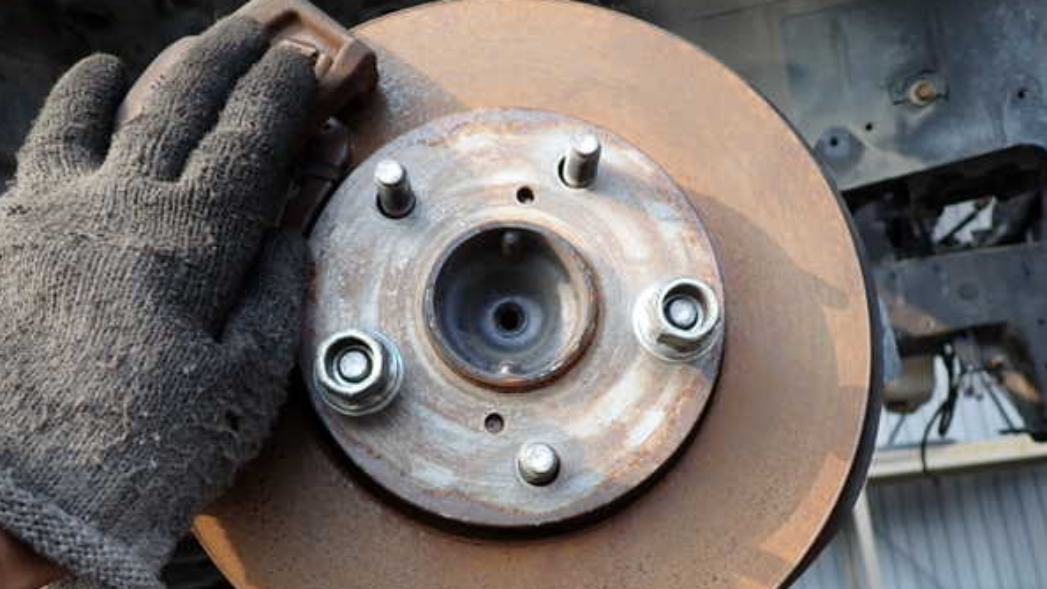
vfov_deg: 35.5
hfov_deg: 59.5
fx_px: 916
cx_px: 520
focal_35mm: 33
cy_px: 347
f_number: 2.3
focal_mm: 5.4
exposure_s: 1/320
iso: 100
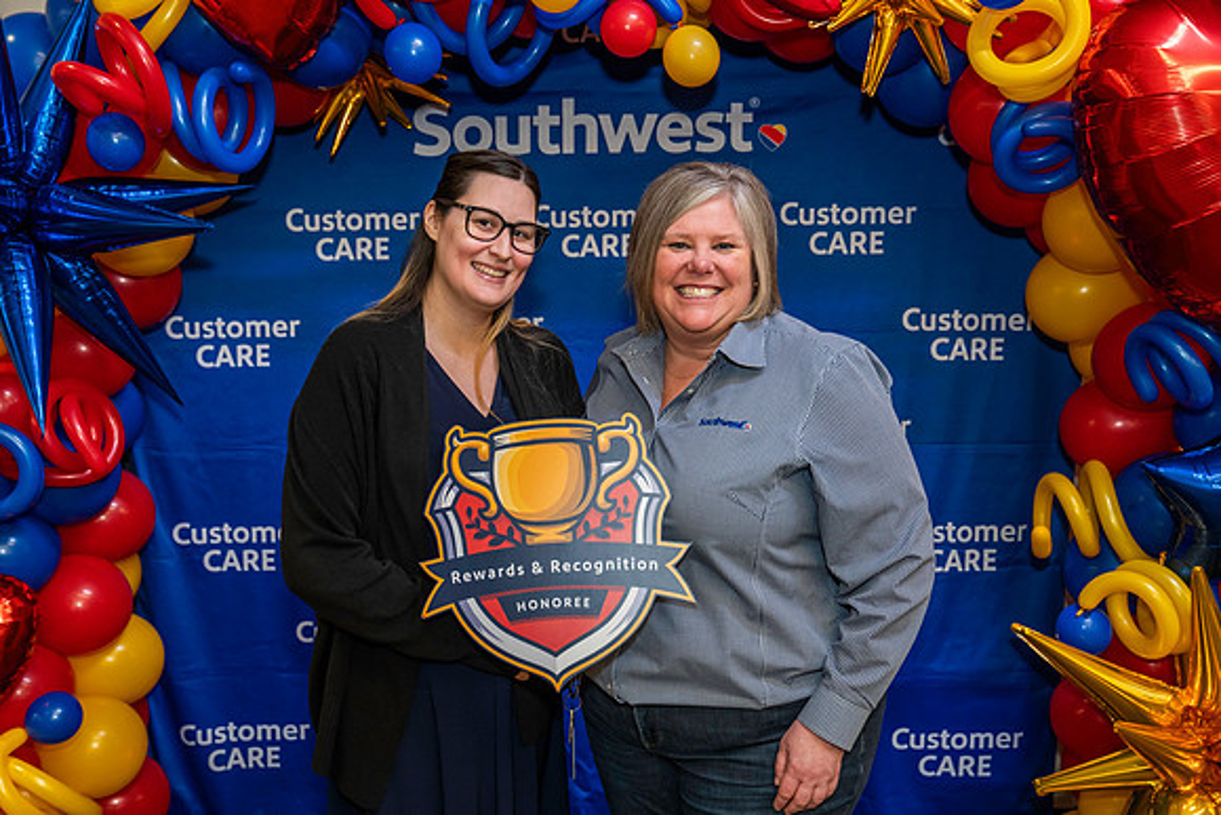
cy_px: 421
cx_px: 555
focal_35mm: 39
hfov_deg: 50.0
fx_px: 1309
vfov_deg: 34.6
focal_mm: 35
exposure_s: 1/160
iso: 1250
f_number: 4
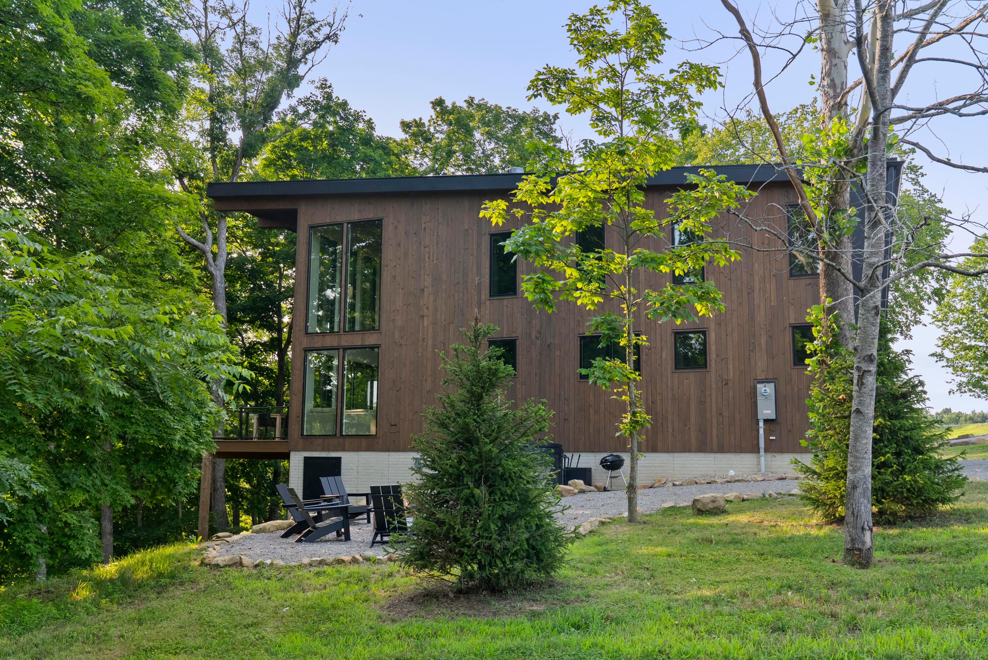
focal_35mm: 32
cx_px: 494
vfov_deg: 41.2
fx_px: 879
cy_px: 330
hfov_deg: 58.7
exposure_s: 1/200
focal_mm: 32
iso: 640
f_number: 8
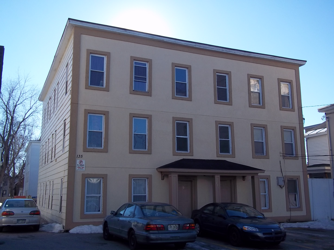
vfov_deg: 39.7
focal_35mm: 36
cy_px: 125
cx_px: 167
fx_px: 347
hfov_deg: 51.4
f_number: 8
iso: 80
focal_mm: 6.5
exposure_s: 1/125
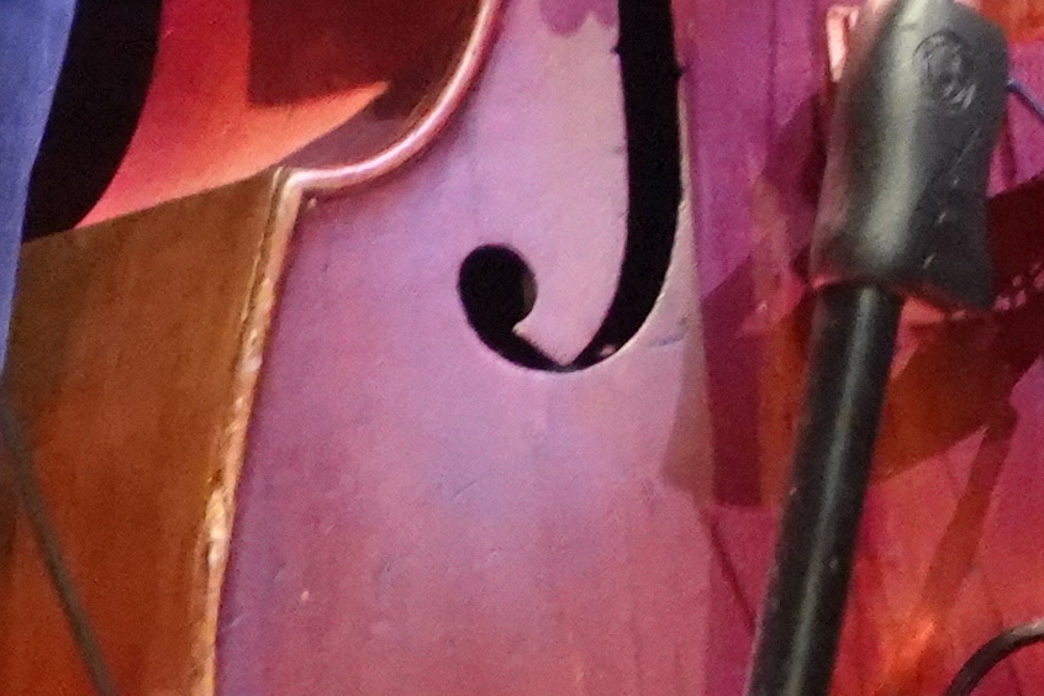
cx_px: 2604
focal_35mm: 1294
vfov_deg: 1.1
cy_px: -1355
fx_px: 37523
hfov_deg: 1.6
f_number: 4
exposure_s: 1/40
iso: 3200
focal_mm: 73.24
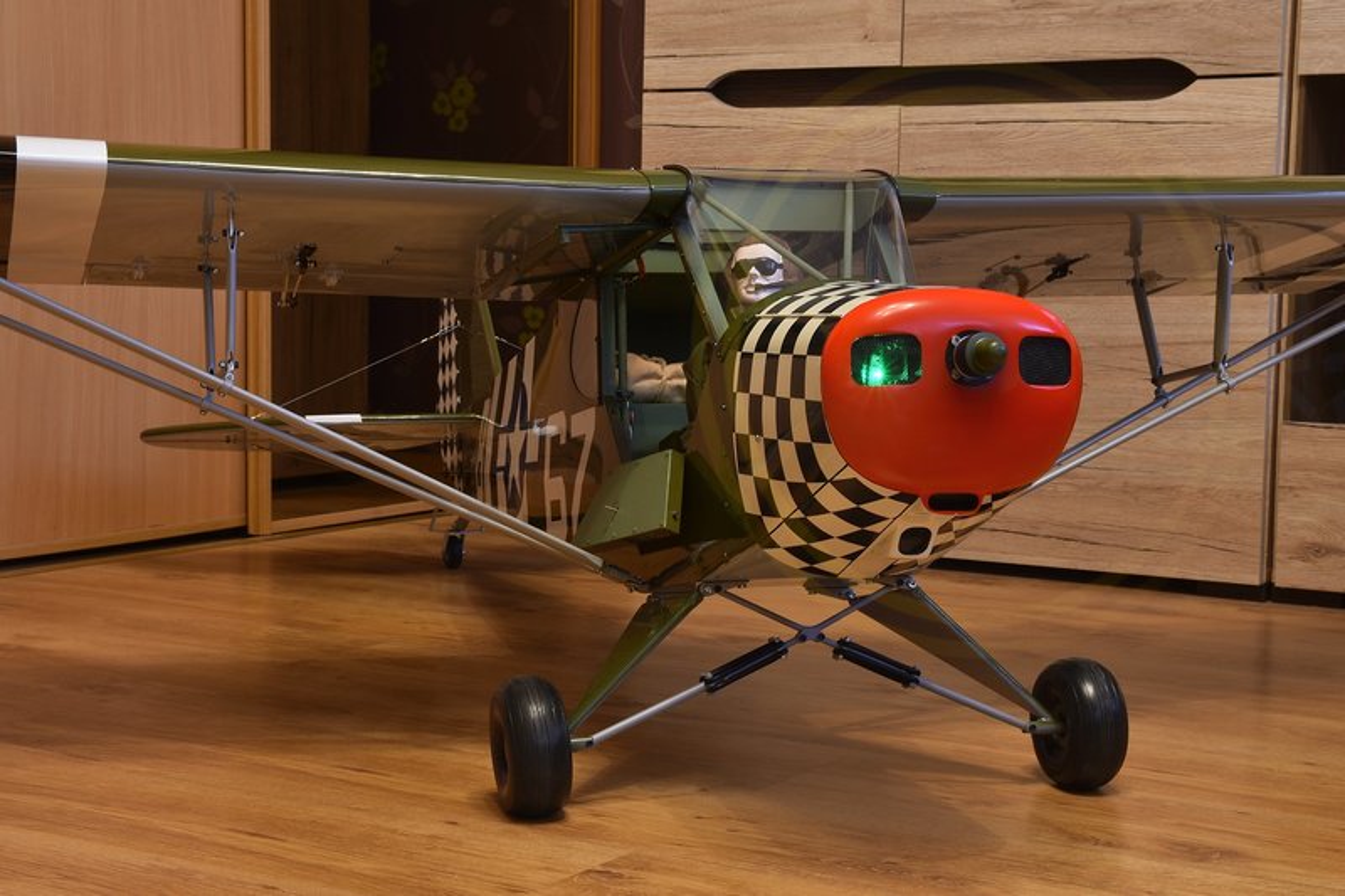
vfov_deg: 20.6
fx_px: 2465
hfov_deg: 30.5
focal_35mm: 66
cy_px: 448
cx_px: 672
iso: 100
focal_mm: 44
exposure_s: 8
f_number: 14
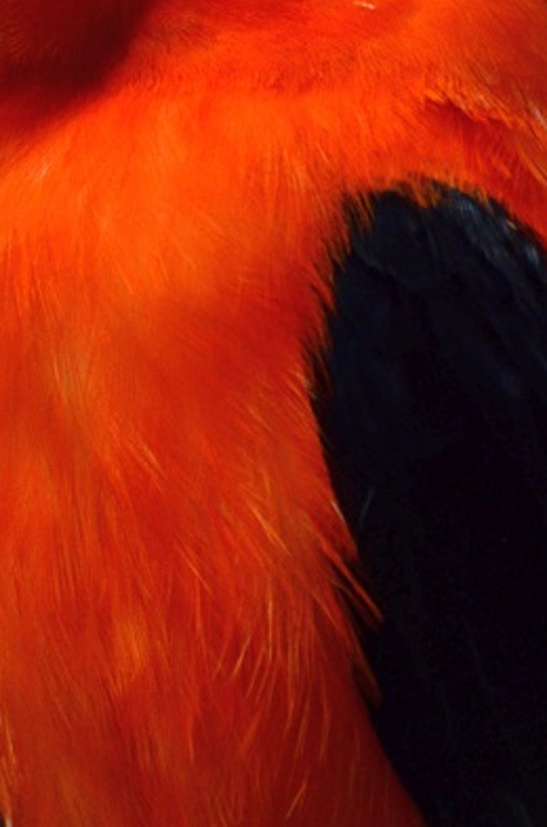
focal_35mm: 488
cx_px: 200
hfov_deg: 2.8
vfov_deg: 4.2
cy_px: -126
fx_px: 11188
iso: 800
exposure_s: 1/100
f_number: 5
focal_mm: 125
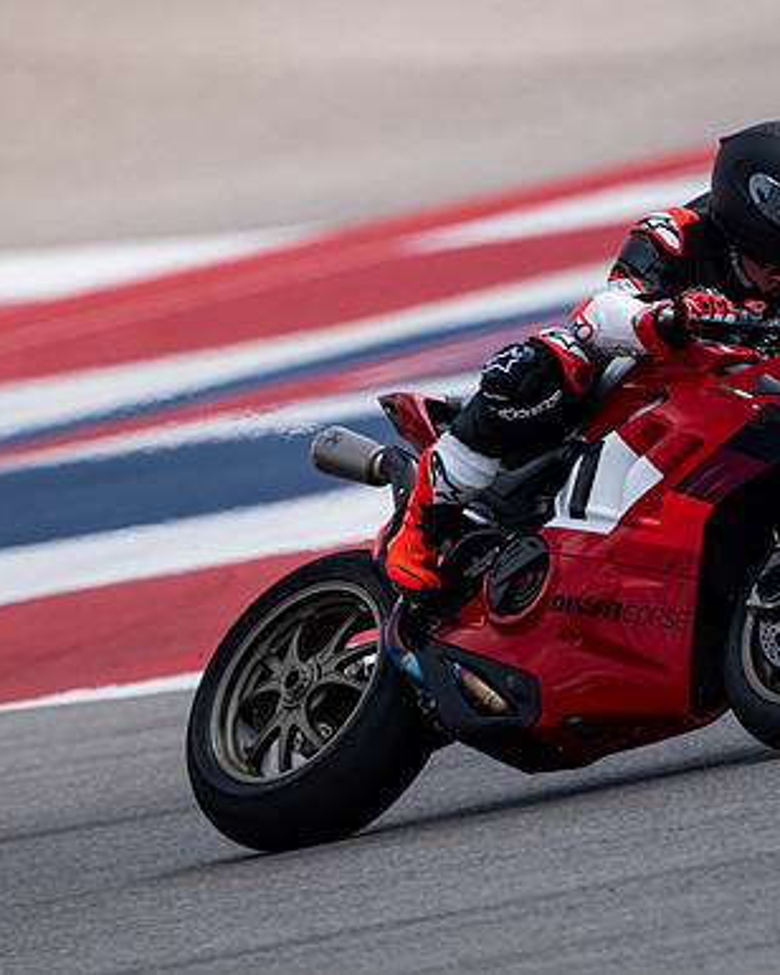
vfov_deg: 1.8
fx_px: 30616
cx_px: 344
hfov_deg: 1.5
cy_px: 488
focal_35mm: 1061
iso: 400
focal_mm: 500
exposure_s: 1/2500
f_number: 5.6
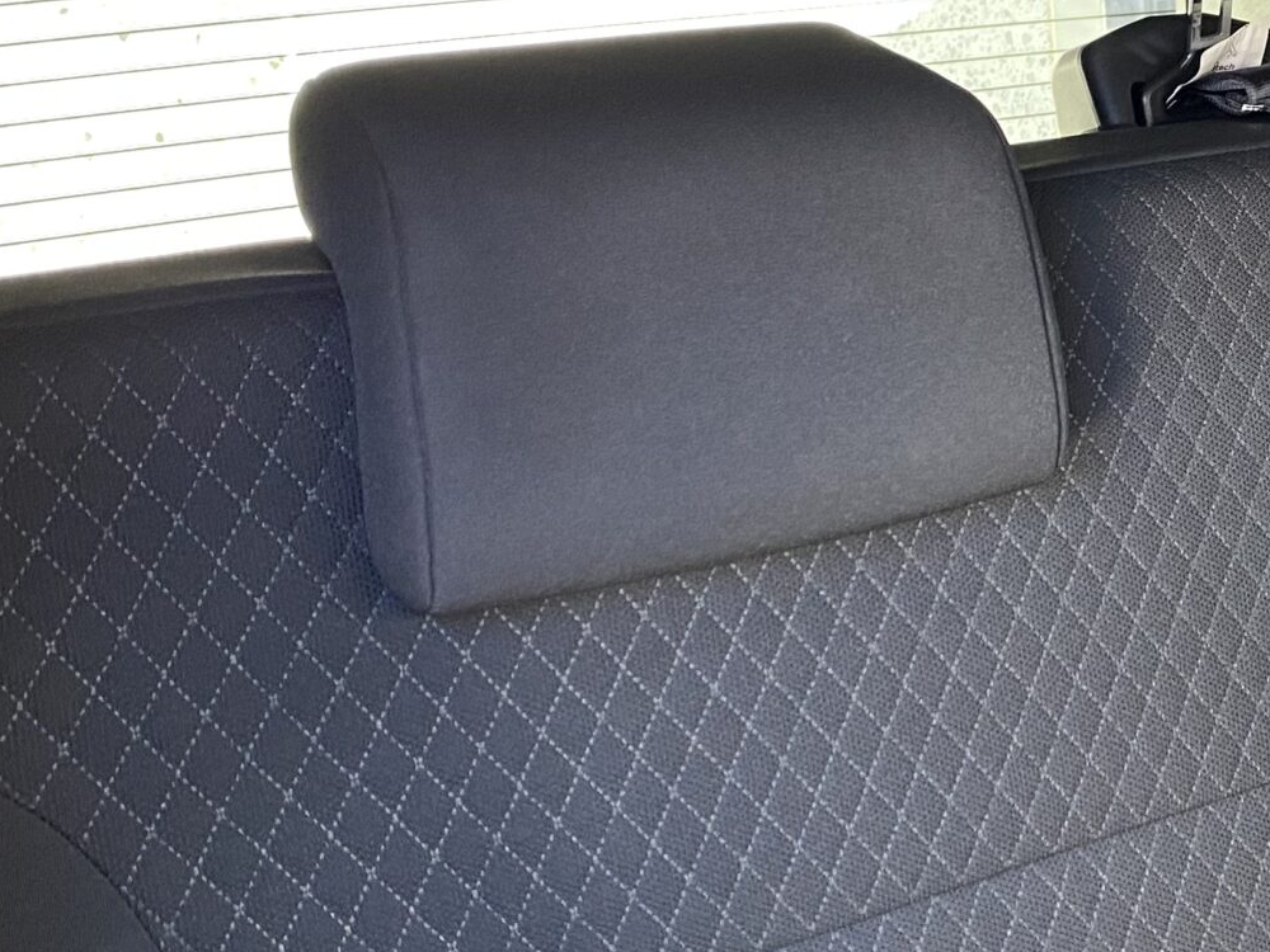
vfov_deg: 22.4
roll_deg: +3.6
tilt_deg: -8.7
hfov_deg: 28.4
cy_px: 235
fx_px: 2385
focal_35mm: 65
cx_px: 1195
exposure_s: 1/65
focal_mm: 4.25
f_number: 1.8
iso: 125
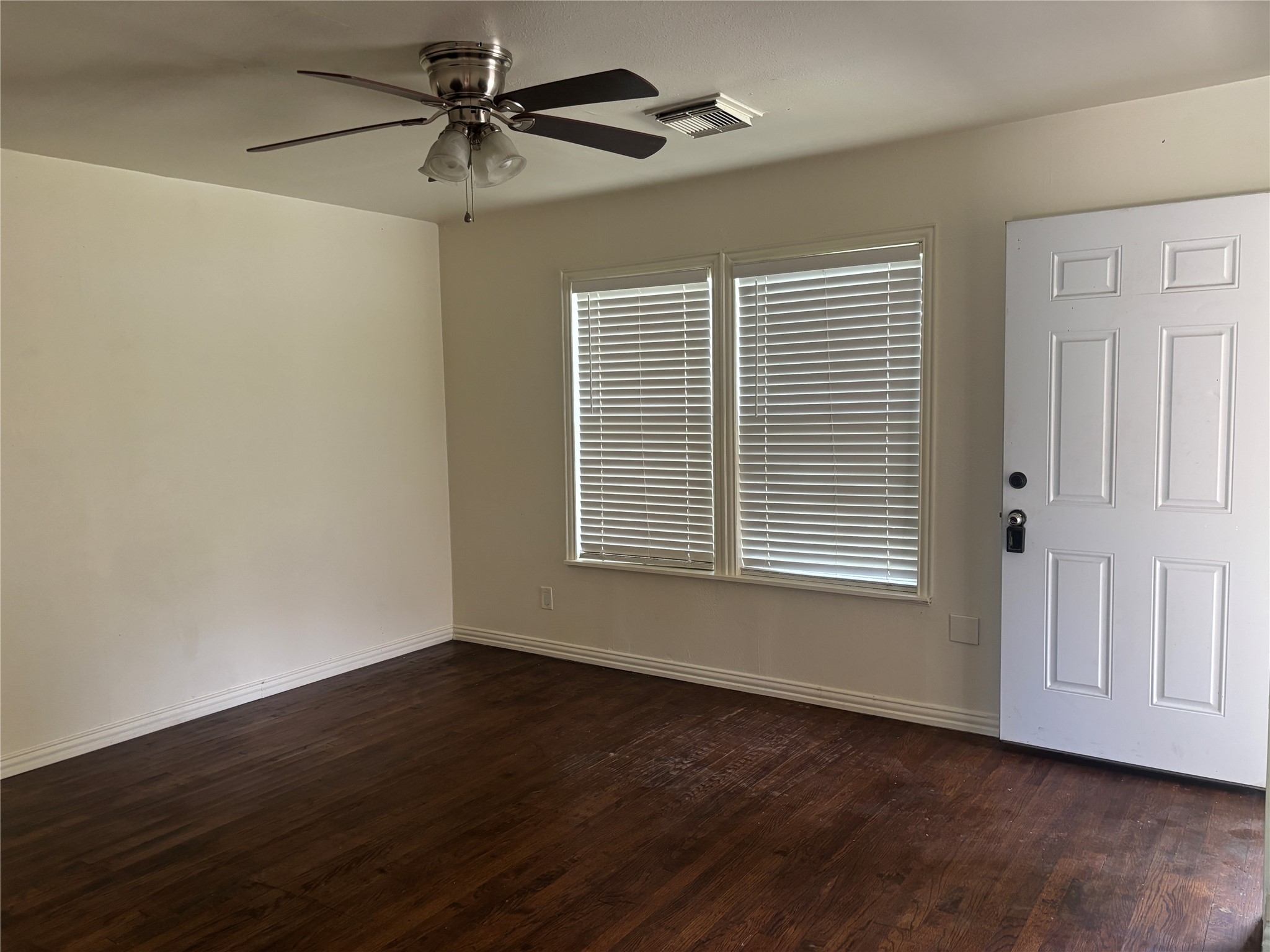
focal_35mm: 26
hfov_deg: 67.3
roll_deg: +1.6
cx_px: 635
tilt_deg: -5.7
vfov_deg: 53.1
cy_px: 476
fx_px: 954
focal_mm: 5.96
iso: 125
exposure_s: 1/91
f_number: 1.6
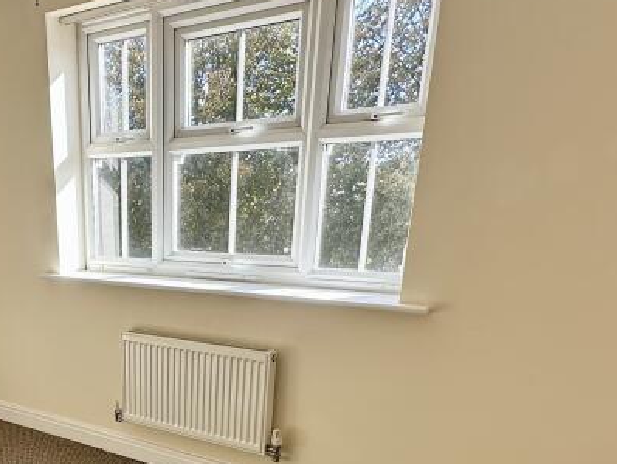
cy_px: 448
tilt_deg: -21.7
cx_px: 132
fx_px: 642
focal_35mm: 36
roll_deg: +1.5
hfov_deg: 48.7
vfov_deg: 36.3
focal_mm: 2.22
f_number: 2.2
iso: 40
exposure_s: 1/117
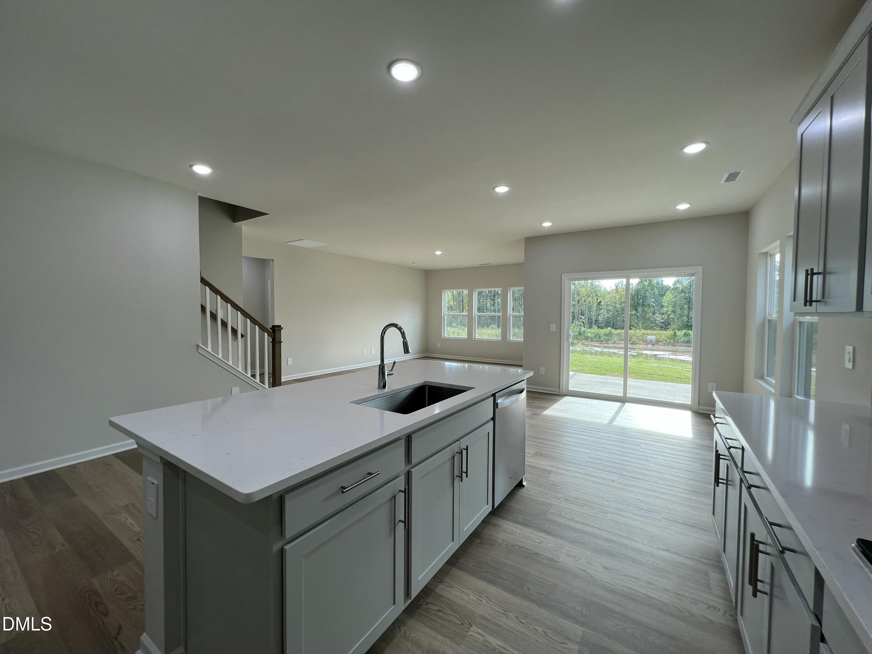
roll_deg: -0.4
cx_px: 436
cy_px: 327
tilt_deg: -0.9
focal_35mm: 13
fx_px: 327
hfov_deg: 106.2
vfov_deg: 89.9
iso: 32
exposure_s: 1/120
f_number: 1.8
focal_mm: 1.57
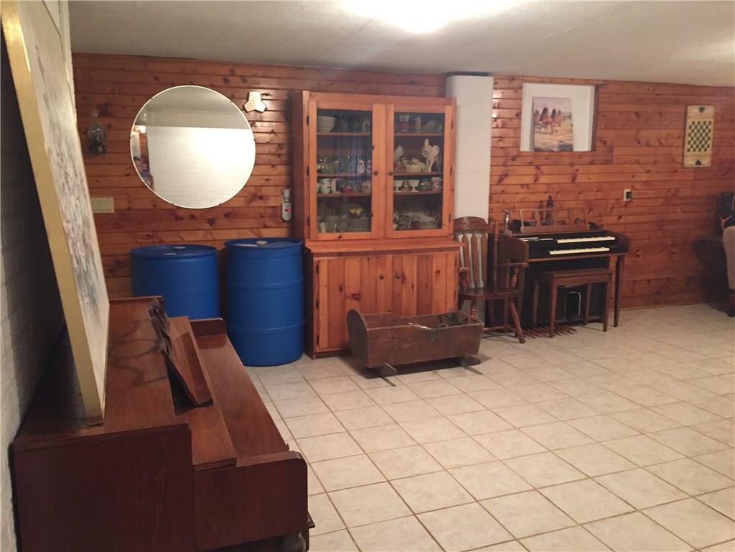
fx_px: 616
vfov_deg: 48.2
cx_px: 368
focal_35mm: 29
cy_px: 276
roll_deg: -0.6
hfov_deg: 61.7
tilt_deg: -10.2
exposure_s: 1/15
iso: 320
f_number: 2.2
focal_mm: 4.15
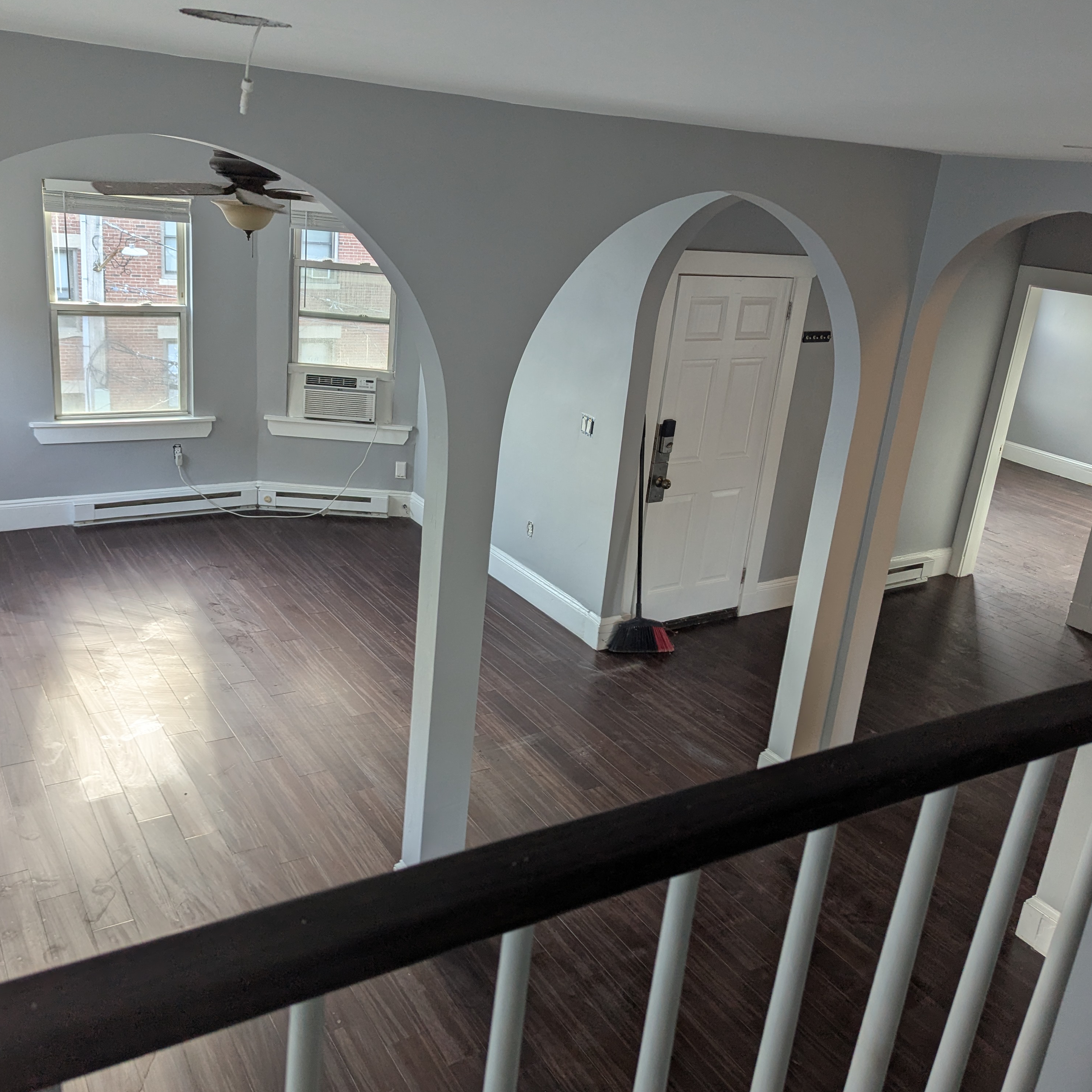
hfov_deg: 55.6
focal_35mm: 29
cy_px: 559
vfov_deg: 55.6
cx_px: 503
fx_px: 1035
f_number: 1.85
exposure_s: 1/90.4
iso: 66
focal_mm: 6.81
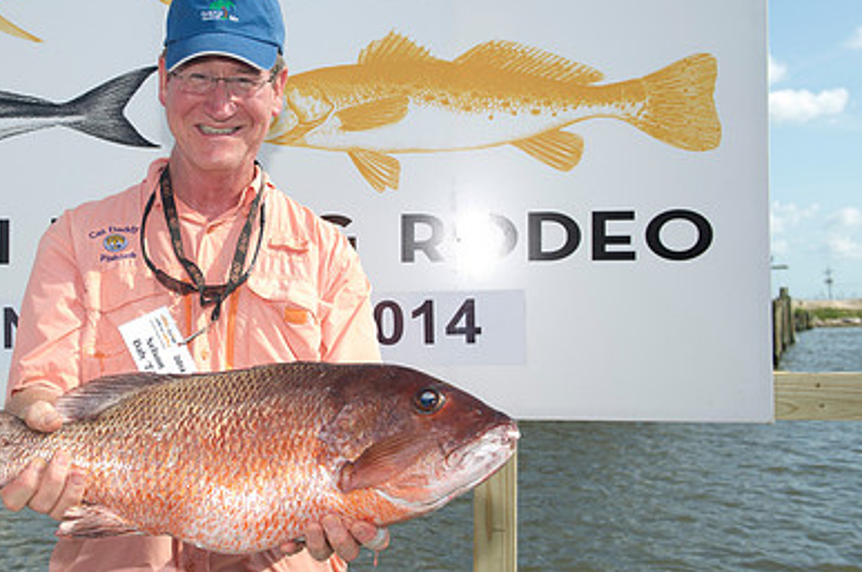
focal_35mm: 48
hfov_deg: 40.4
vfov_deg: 28.0
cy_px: 274
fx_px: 1148
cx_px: 261
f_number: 7.1
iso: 125
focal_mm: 32
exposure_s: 1/320
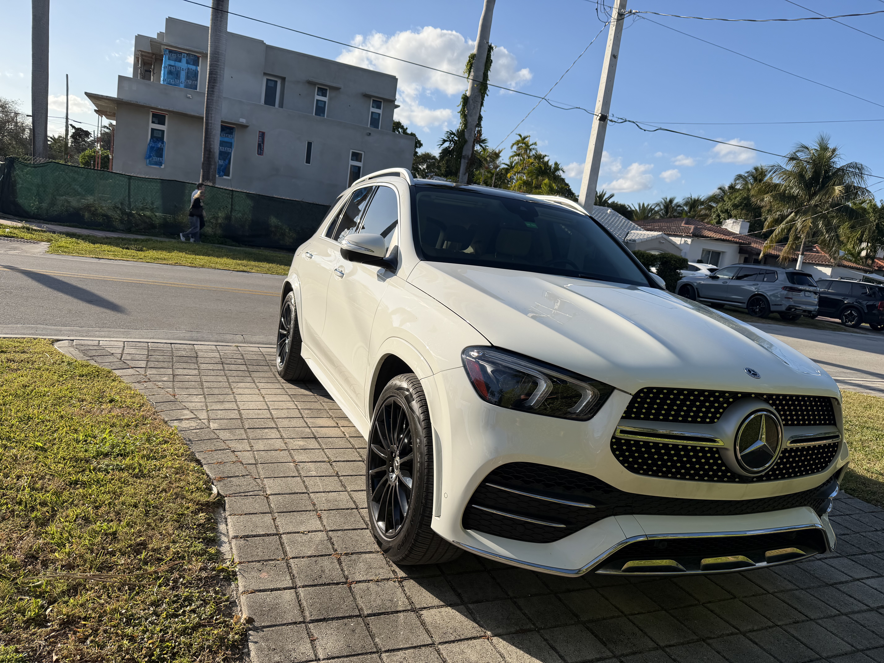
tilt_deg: -9.4
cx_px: 442
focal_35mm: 24
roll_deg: -8.5
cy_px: 332
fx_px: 613
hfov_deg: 71.6
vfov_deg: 56.8
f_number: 1.78
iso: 80
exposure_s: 1/4167
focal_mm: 6.76
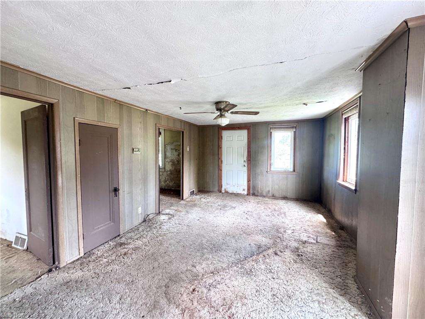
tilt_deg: -3.2
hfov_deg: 102.1
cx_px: 212
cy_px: 160
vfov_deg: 85.7
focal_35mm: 14
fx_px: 172
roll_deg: -0.2
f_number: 2.2
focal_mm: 2.22
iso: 320
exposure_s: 1/99
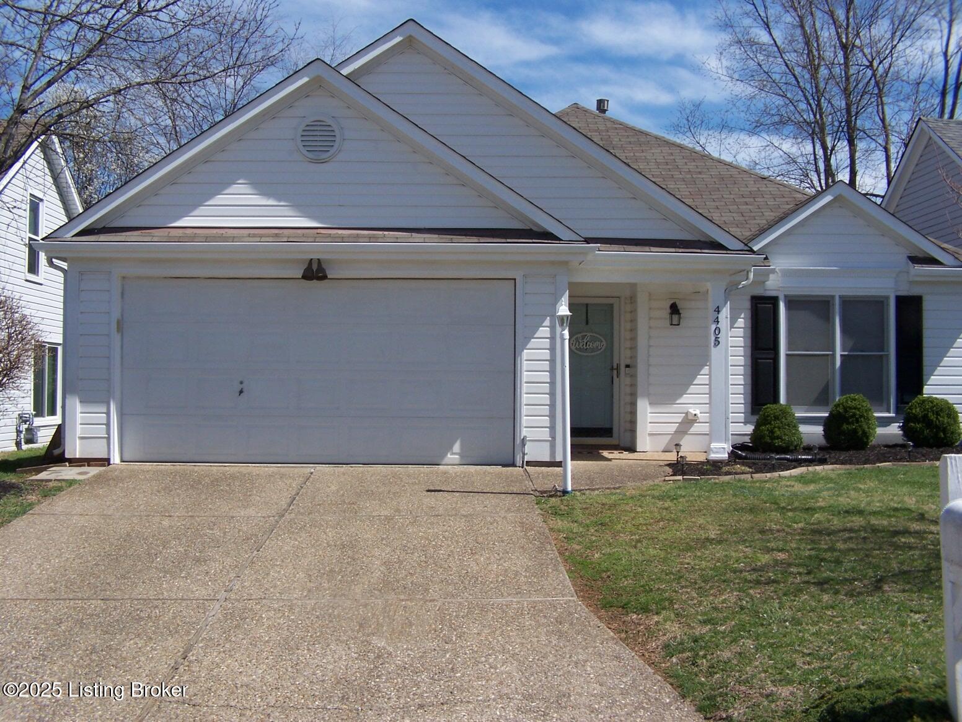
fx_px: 1640
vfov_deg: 24.8
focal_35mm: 59
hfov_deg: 32.7
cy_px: 361
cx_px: 481
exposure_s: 1/750
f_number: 4.5
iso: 80
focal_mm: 9.8
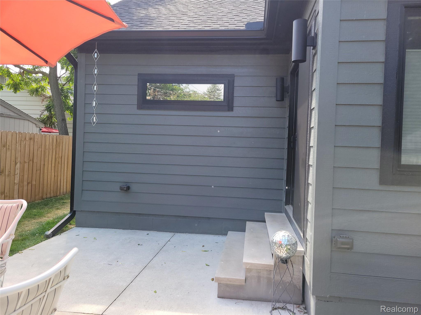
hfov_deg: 67.3
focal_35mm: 26
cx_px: 210
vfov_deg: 53.1
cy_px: 158
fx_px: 316
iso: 40
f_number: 1.8
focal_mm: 5.4
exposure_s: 1/559
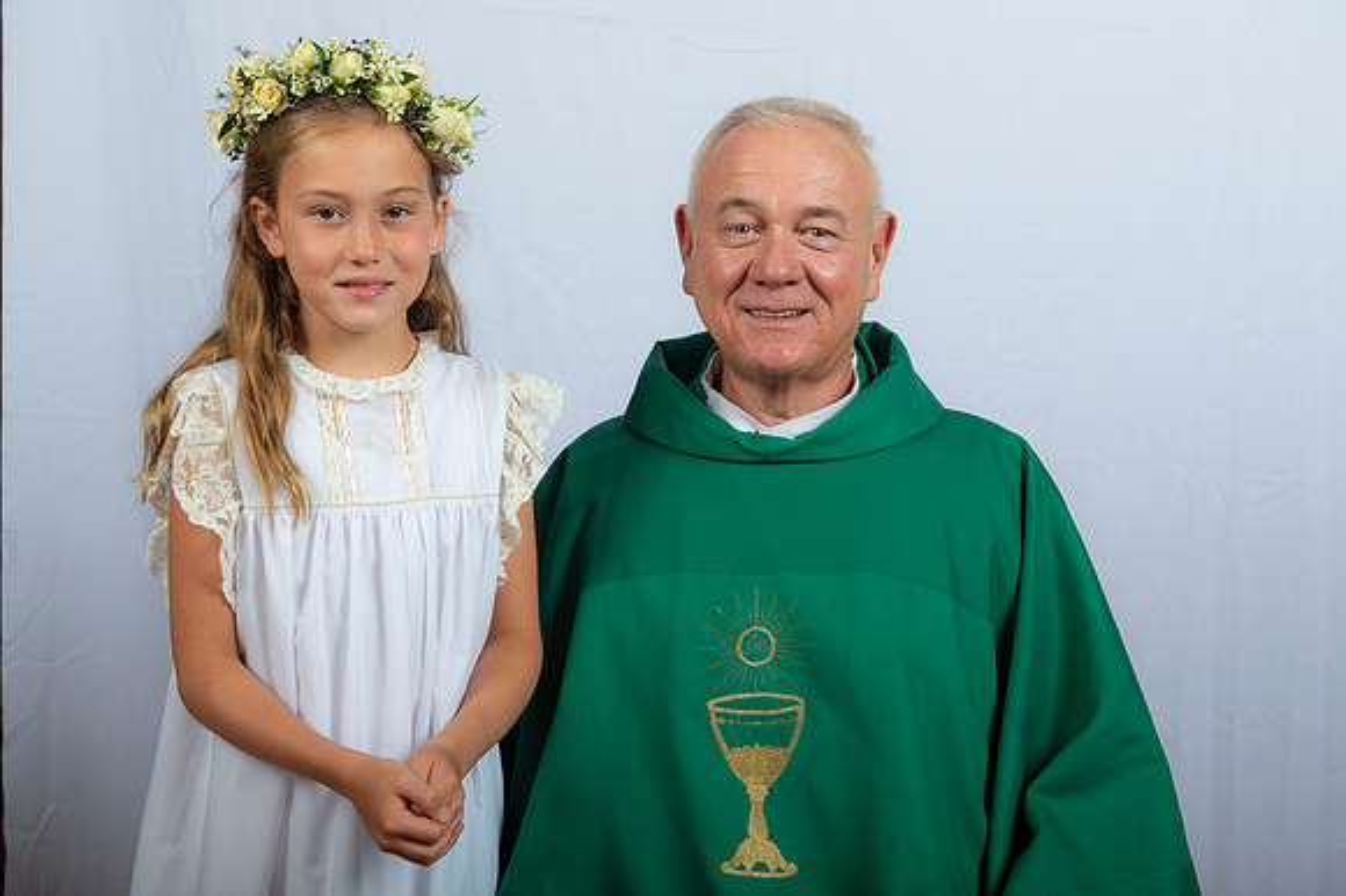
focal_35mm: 55
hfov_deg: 36.3
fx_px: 2055
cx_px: 673
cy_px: 448
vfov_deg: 24.6
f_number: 8
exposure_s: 1/200
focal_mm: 55
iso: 320
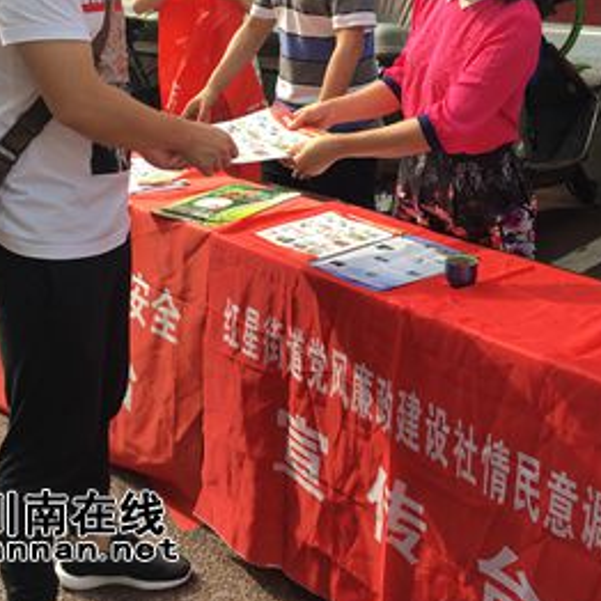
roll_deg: +1.9
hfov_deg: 34.6
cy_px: 185
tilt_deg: -15.3
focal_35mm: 49
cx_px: 342
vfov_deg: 34.3
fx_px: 962
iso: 25
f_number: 2.2
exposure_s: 1/361
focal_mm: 4.15
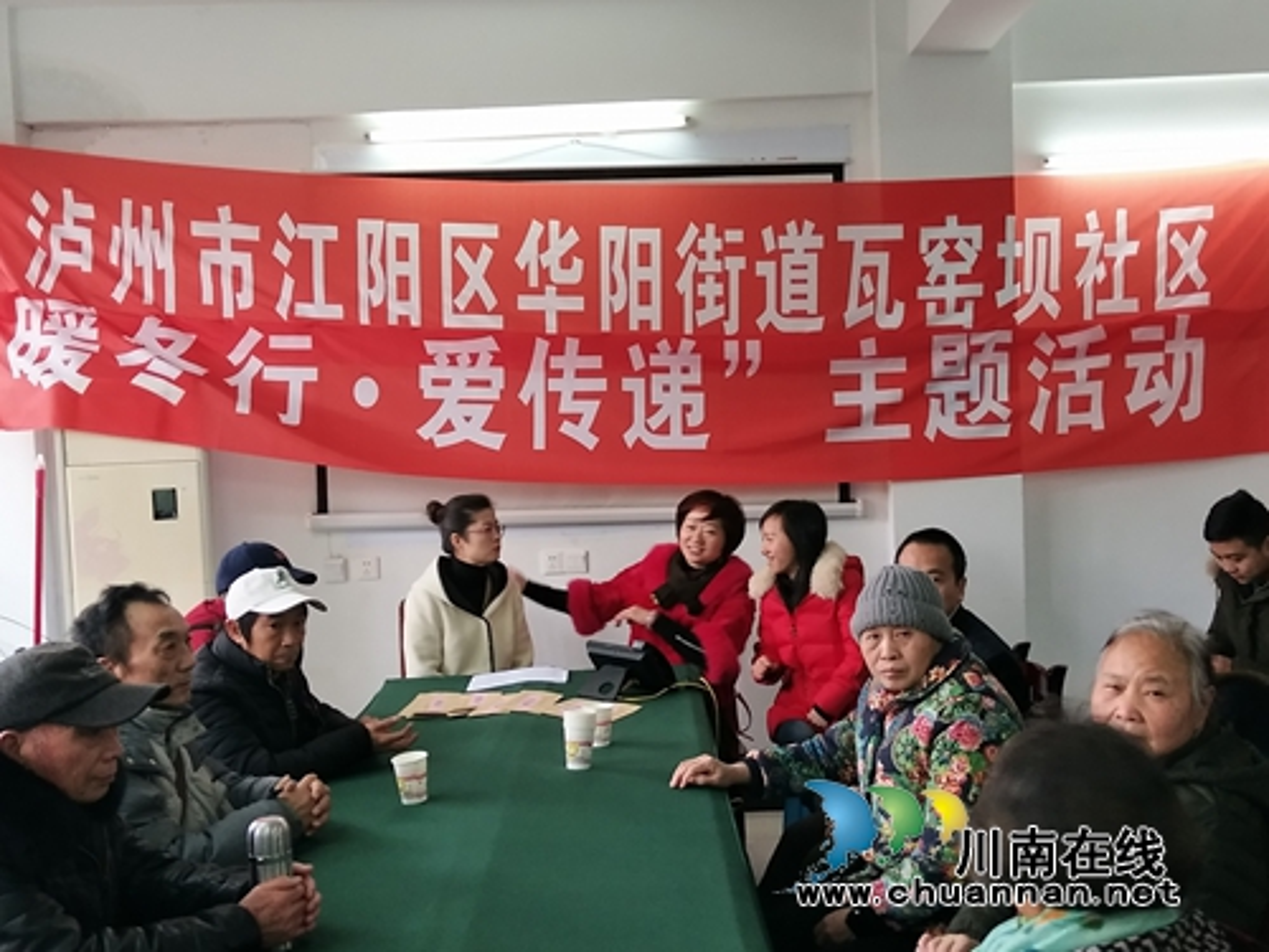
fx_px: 953
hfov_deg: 67.3
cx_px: 634
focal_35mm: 26
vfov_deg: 53.1
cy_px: 476
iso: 200
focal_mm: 3.88
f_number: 2
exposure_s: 1/33.3
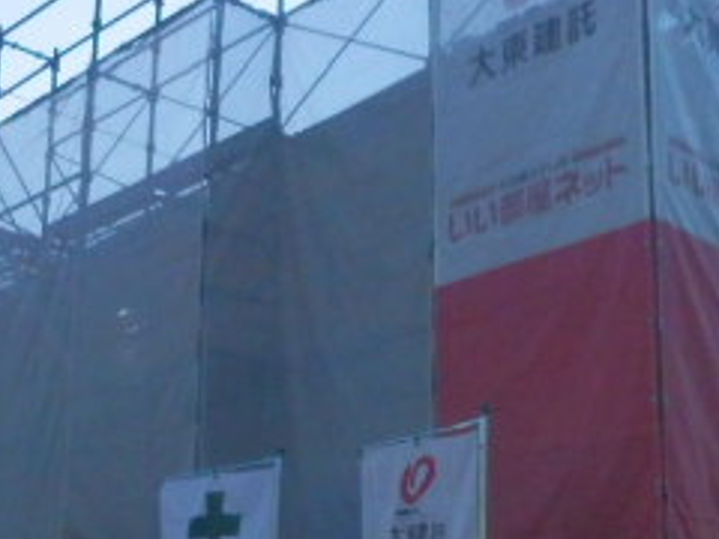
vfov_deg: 22.6
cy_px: 425
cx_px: 500
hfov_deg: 30.0
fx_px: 1329
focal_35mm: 64
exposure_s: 1/4
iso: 1600
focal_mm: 4.2
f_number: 3
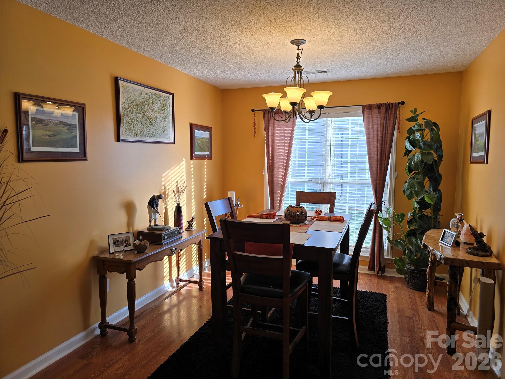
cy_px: 190
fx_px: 336
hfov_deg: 73.9
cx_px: 252
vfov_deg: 58.9
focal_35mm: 23
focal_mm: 6.3
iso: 25
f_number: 1.7
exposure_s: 1/120
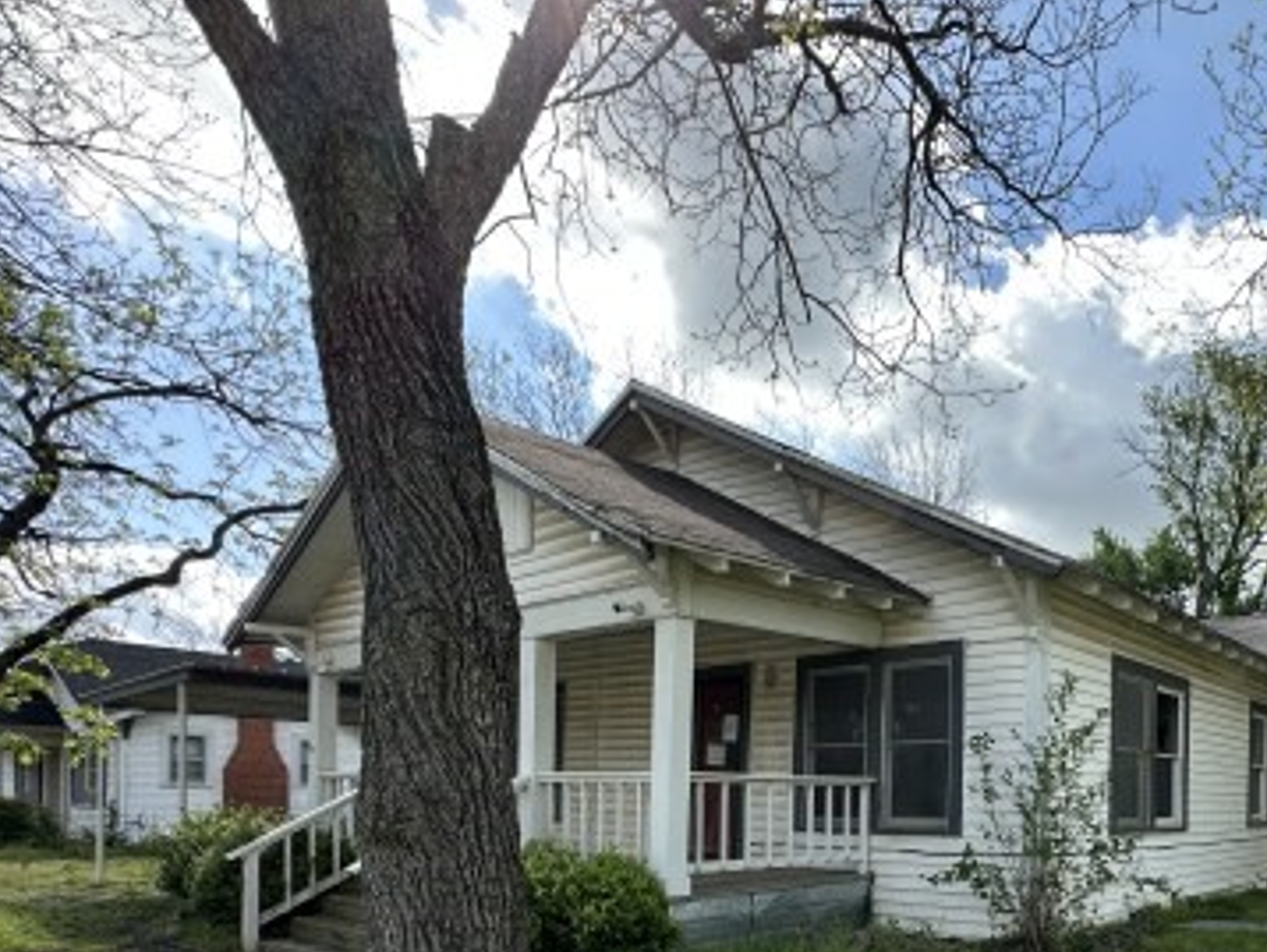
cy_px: 807
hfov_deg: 63.1
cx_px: 1023
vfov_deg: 50.4
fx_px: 916
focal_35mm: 25
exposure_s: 1/567
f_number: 2.2
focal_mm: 2.22
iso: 40
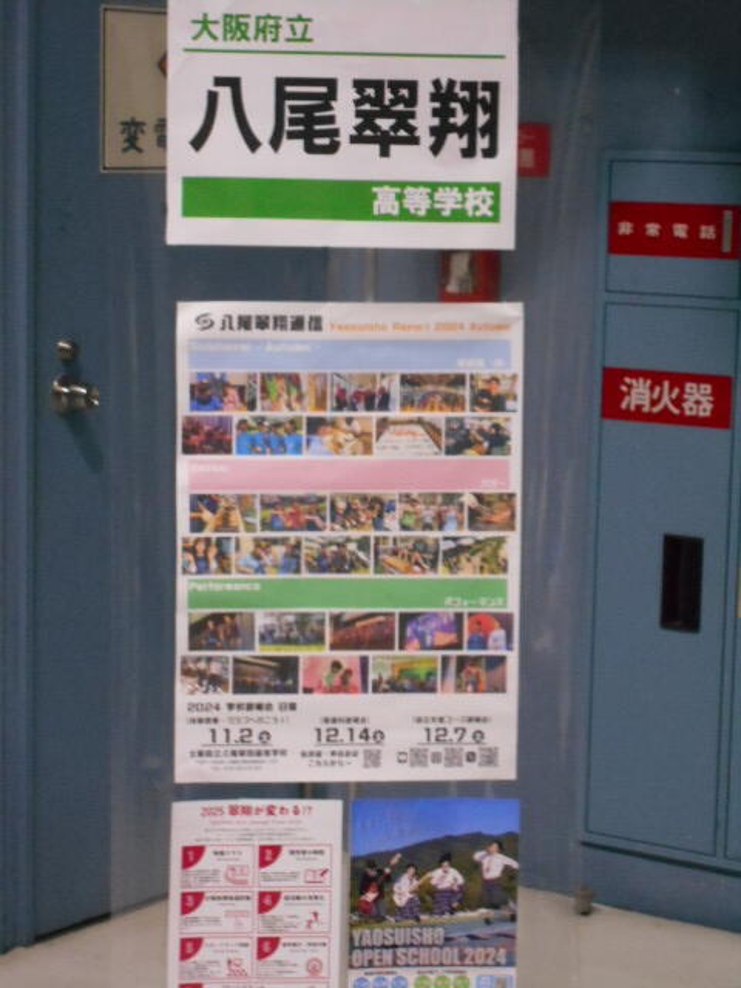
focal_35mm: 86
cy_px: 494
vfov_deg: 22.8
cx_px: 370
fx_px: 2455
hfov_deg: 17.2
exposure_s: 1/50
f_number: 6.3
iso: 800
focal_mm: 15.4
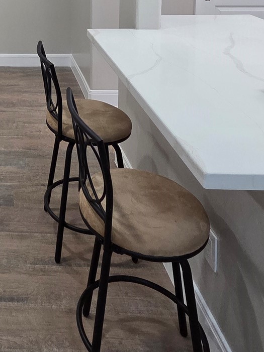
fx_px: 387
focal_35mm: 38
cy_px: -50
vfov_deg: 38.8
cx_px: -32
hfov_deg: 32.7
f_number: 2.2
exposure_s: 1/120
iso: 250
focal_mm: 2.2
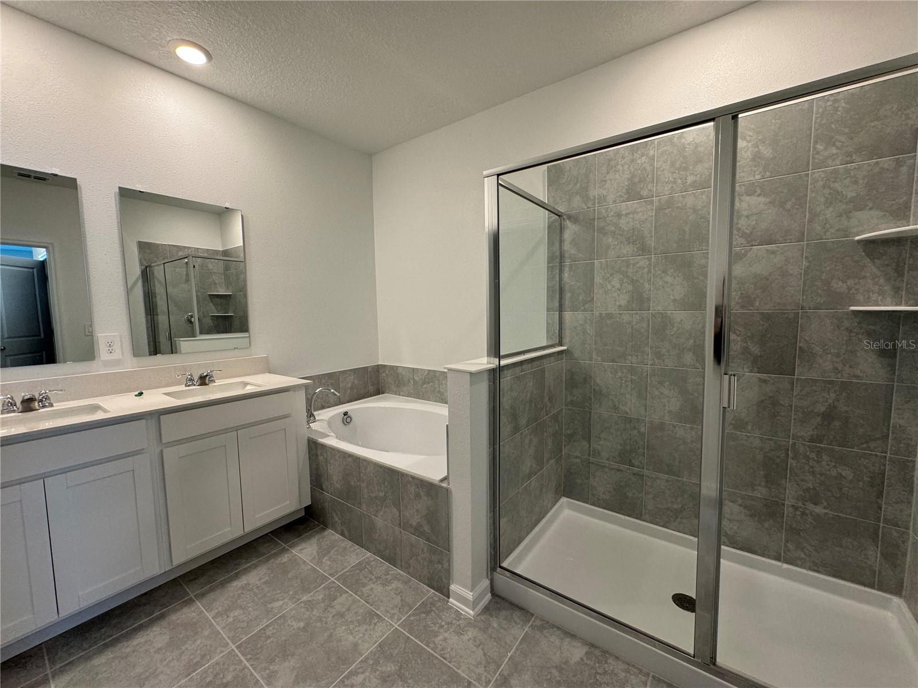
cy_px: 344
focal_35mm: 14
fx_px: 371
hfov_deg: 102.1
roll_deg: +0.7
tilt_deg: -5.8
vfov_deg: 85.7
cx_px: 459
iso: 160
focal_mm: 2.22
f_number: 2.2
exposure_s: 1/120
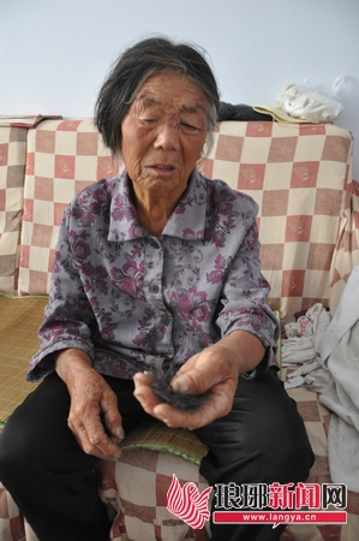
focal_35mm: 27
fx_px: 405
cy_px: 270
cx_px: 180
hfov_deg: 47.8
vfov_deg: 67.4
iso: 1600
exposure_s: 1/30
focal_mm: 18
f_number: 3.5
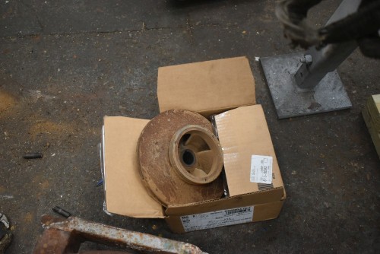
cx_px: 190
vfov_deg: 36.9
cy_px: 127
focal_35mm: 36
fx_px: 380
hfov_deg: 53.1
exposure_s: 1/125
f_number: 3.8
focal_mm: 24
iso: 800
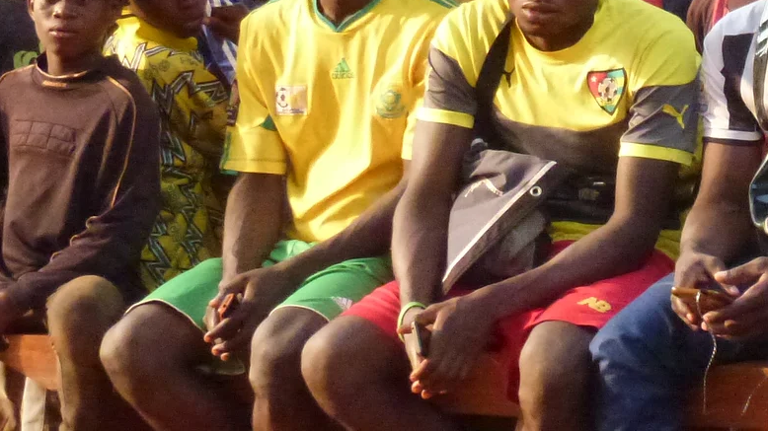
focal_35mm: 191
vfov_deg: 6.3
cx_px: 843
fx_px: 3888
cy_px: 29
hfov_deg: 11.1
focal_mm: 12.7
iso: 800
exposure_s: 1/320
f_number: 4.7
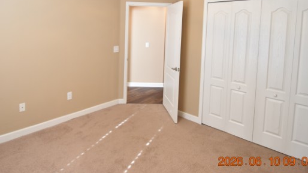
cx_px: 139
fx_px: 180
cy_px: 40
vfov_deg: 49.1
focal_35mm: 22
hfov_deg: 81.0
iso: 800
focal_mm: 10
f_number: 3.5
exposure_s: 1/20
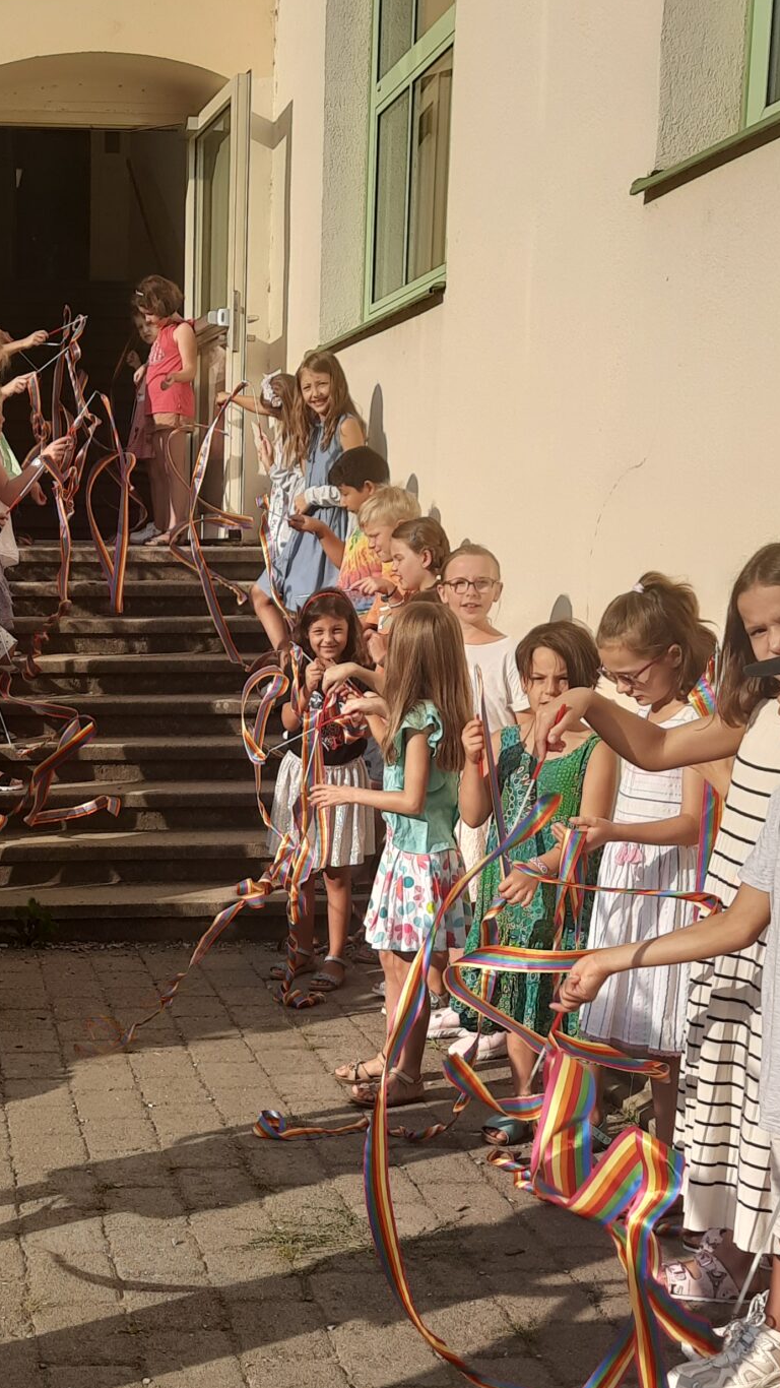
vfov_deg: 41.7
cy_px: 883
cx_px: 91
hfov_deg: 23.8
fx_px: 1802
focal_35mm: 49
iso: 20
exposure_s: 1/961
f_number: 1.8
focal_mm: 5.23
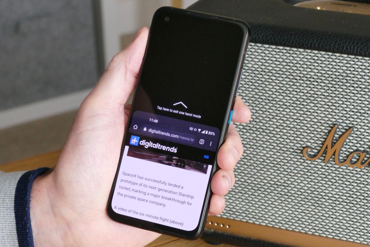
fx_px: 1254
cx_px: 185
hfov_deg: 16.8
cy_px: 124
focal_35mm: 122
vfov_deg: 11.2
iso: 1600
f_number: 8
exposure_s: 1/80
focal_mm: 44.41
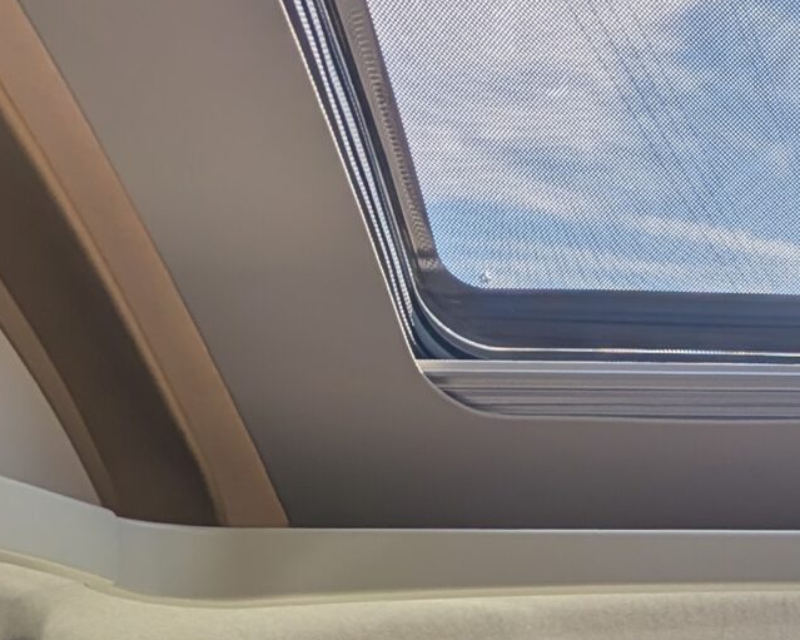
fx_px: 1113
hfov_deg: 32.8
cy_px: 901
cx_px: 953
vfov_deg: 25.8
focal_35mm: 47
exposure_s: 1/1104
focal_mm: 2.02
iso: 53
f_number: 1.7
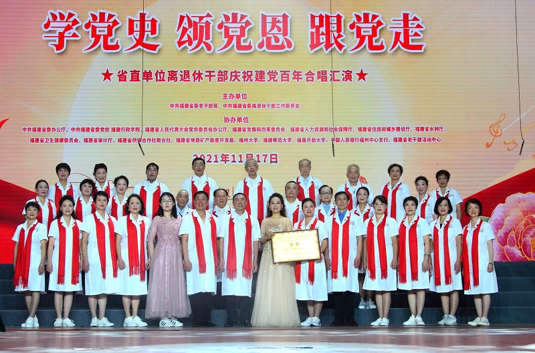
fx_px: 845
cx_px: 268
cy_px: 176
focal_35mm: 57
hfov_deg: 35.1
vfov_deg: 23.6
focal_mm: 38
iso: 800
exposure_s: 1/125
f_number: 9
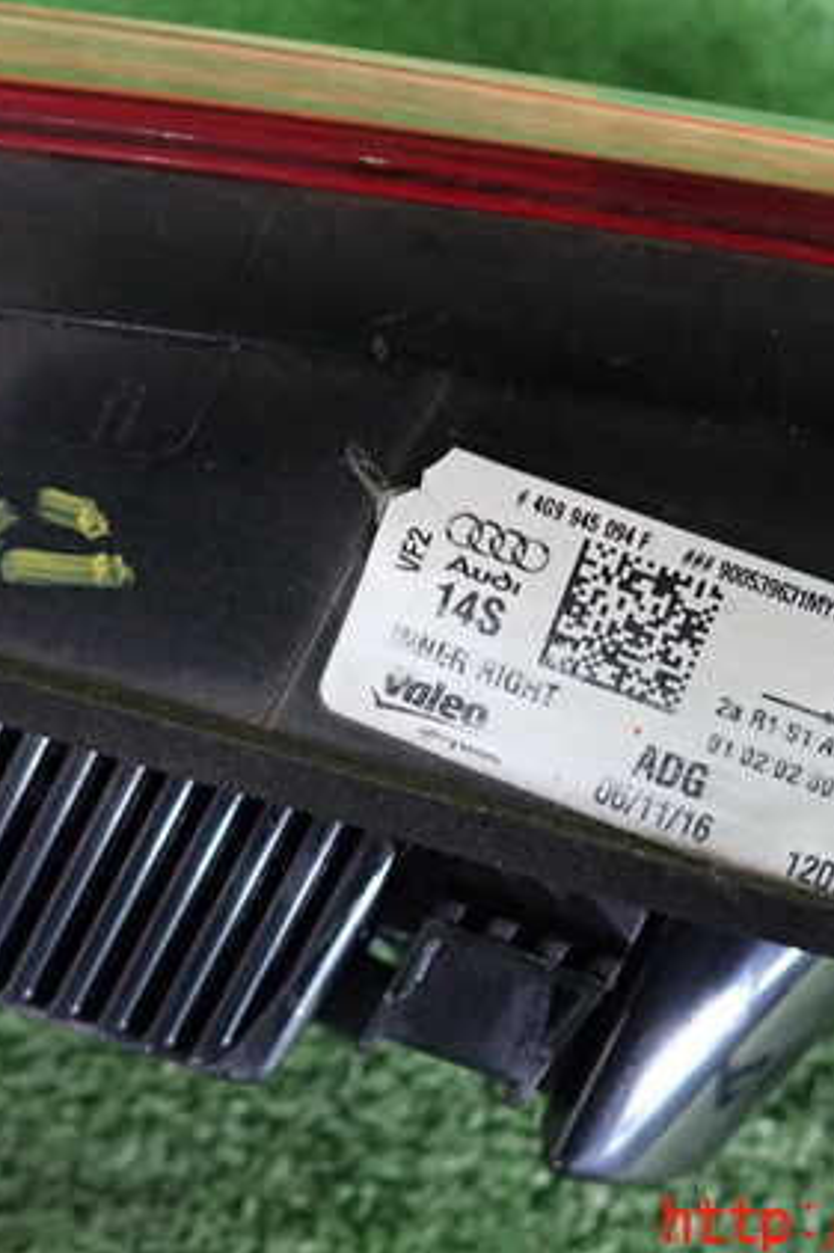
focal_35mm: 37
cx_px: 442
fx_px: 1287
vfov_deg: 51.9
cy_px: 594
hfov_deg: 35.9
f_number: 2
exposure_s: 1/30
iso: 320
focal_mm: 4.5
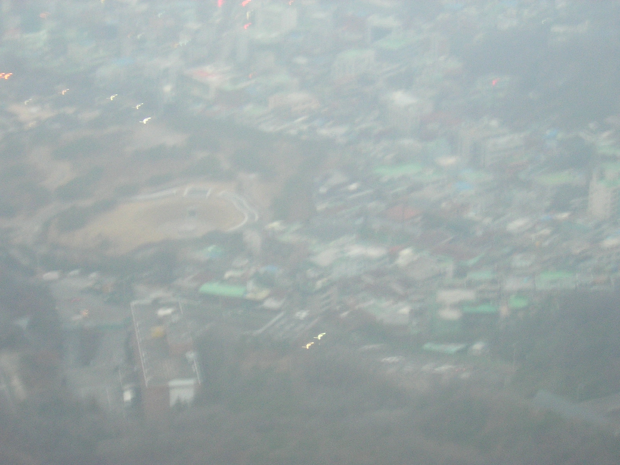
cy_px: 232
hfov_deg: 18.2
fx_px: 1934
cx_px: 310
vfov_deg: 13.7
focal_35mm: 108
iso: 290
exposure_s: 1/2.5
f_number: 4.7
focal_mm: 14.1
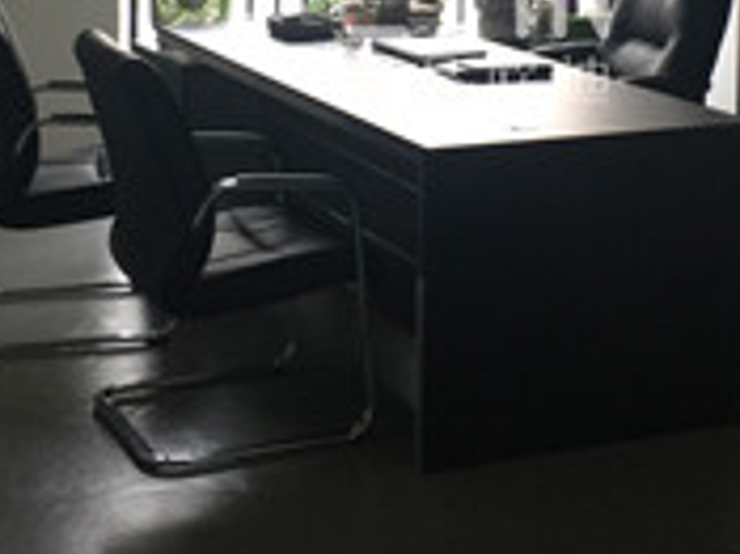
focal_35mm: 83
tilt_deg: -5.4
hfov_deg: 23.5
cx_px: 452
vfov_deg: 17.2
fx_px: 1773
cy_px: -53
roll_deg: -1.6
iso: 32
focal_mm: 4.15
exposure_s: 1/33
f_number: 2.2
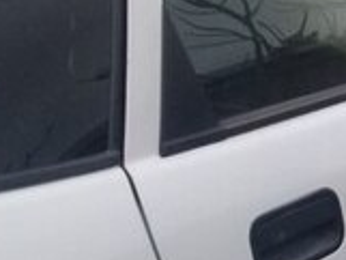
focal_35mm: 127
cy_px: 132
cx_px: 612
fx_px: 1270
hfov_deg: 13.9
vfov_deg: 11.7
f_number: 2.2
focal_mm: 3.3
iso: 50
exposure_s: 1/60
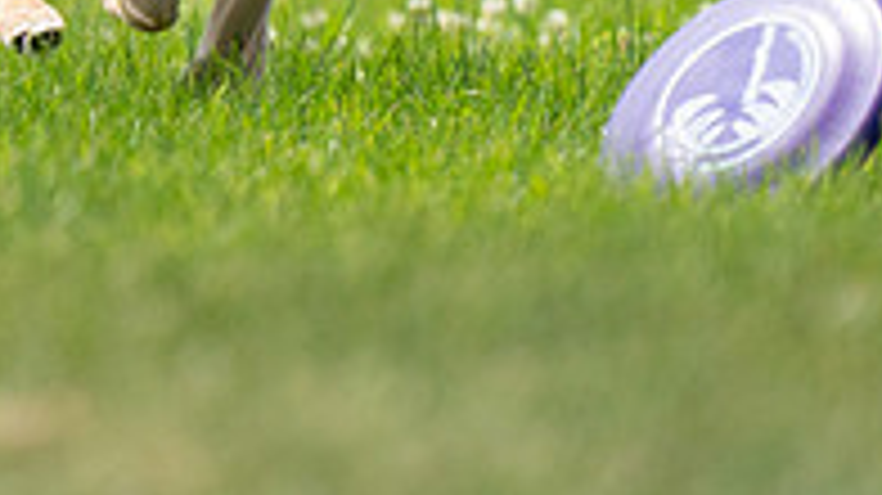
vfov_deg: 0.7
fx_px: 43593
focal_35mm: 1865
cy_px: -286
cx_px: 58
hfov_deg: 1.2
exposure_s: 1/4000
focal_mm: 600
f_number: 6.3
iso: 1600
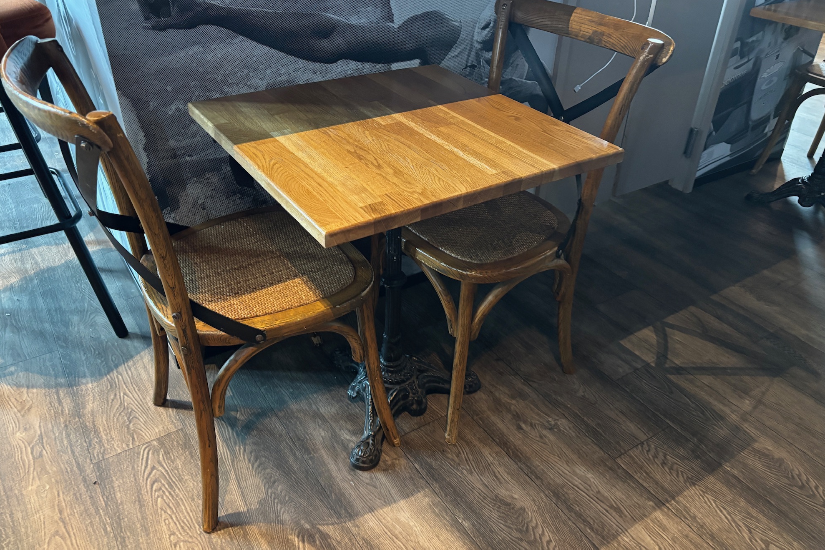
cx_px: 418
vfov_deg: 46.4
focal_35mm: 28
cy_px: 278
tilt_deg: -33.0
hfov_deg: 65.5
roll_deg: -2.8
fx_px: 642
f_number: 1.6
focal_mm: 5.96
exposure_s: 1/25
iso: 500
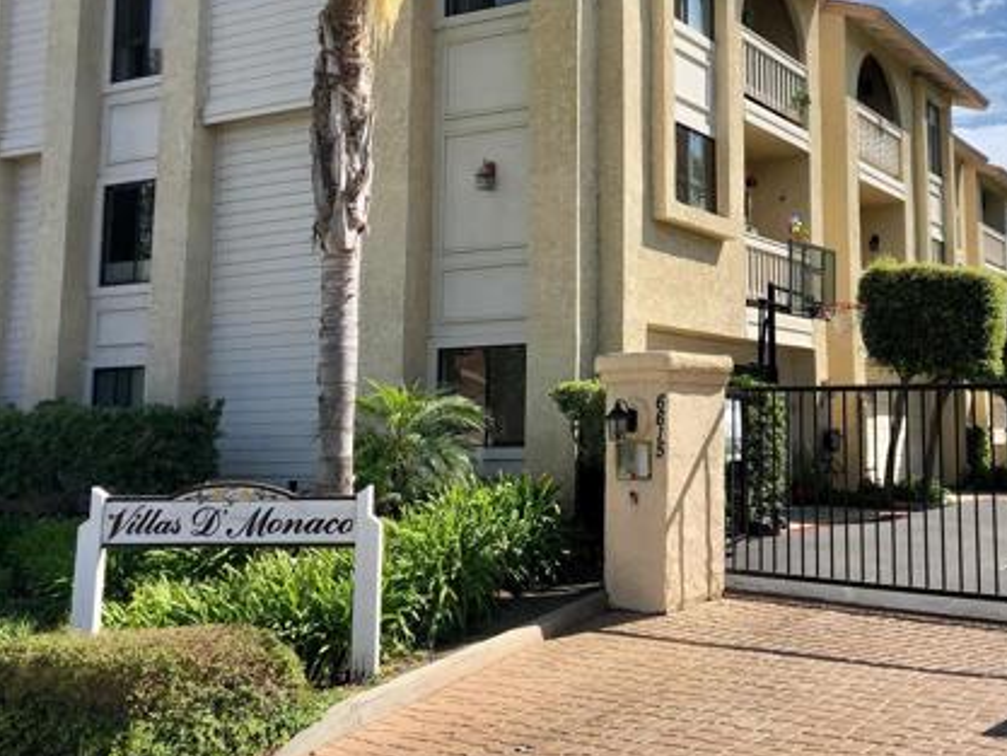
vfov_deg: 33.4
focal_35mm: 43
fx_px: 1251
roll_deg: +1.9
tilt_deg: +7.9
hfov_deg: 42.9
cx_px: 715
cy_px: 280
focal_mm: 4
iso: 20
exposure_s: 1/2183
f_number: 1.8
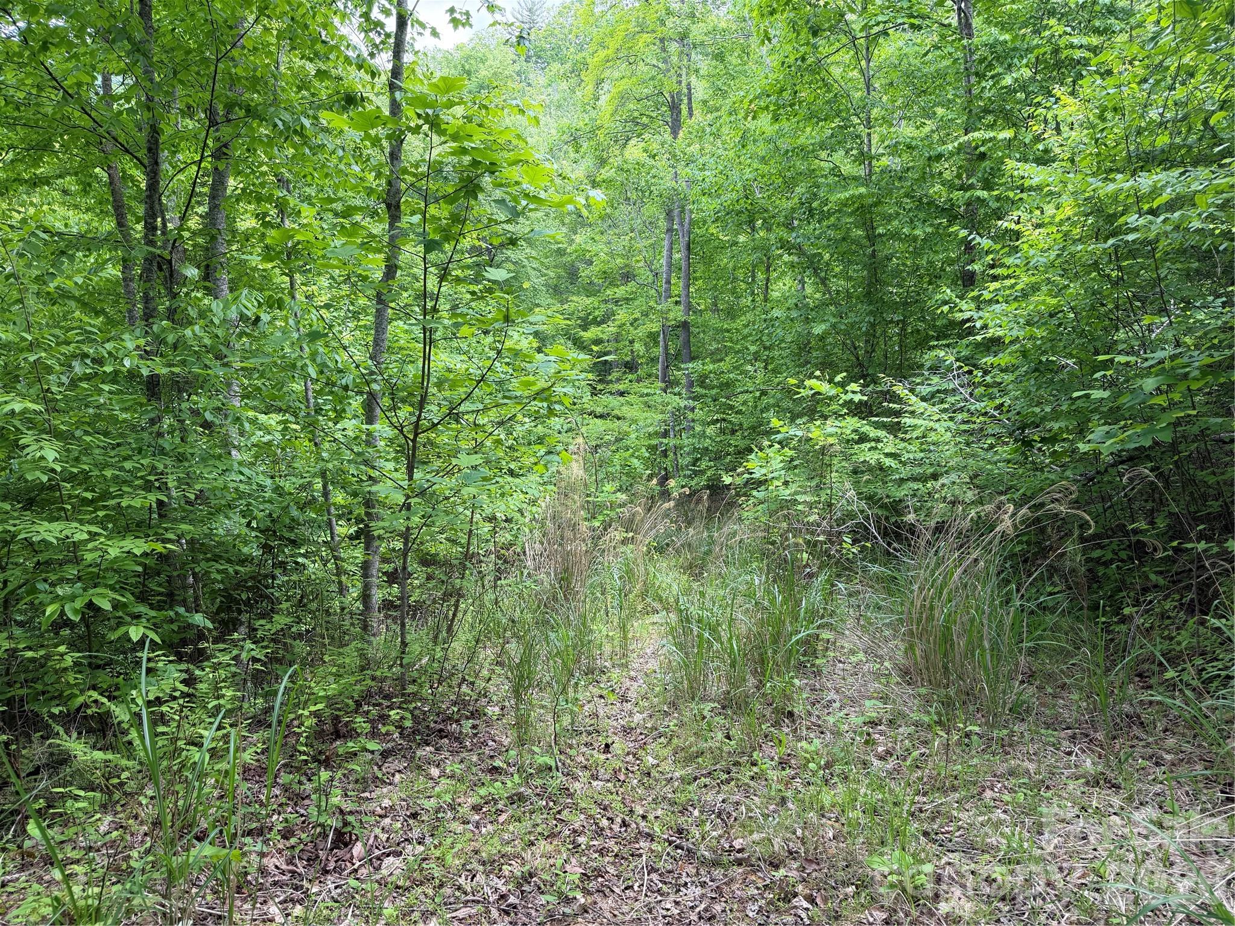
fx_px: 856
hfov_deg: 71.6
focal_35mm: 24
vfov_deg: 56.8
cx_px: 618
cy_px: 463
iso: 64
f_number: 1.78
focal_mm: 6.76
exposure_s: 1/236
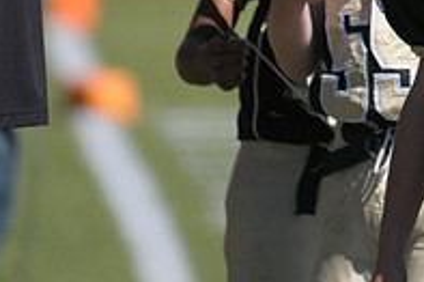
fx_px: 17157
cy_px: -126
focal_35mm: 1458
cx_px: 573
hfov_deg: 1.4
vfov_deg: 0.9
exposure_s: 1/5000
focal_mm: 330
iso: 640
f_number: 4
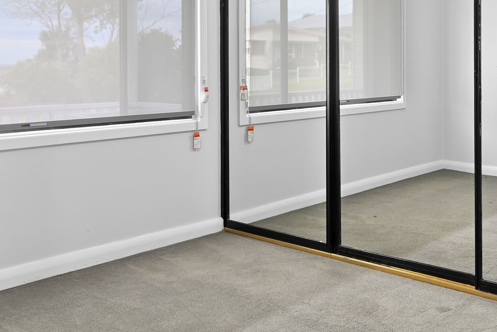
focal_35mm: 39
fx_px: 539
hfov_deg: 46.1
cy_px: 107
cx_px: 420
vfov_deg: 33.9
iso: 100
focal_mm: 14
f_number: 4
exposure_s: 1/2.5
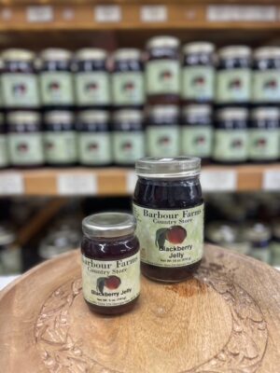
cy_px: 186
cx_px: 140
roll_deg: -0.4
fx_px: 280
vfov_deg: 67.3
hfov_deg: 53.1
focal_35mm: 26
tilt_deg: -12.0
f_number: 1.6
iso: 80
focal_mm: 5.1
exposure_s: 1/60
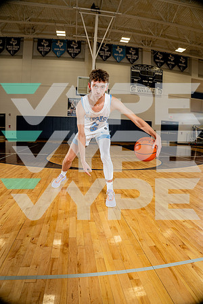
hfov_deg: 61.9
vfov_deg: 84.0
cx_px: 102
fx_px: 169
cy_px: 152
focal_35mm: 20
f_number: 5.6
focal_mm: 20
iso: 400
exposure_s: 1/250
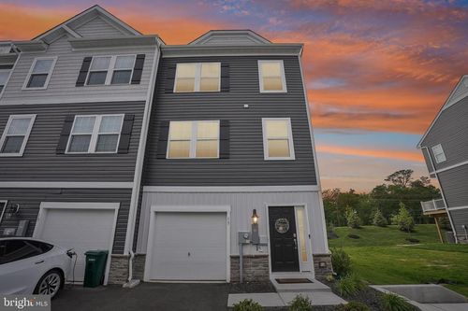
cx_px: 234
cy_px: 156
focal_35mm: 16
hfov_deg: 96.8
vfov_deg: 73.7
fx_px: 208
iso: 100
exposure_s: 1/250
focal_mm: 16
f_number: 7.1
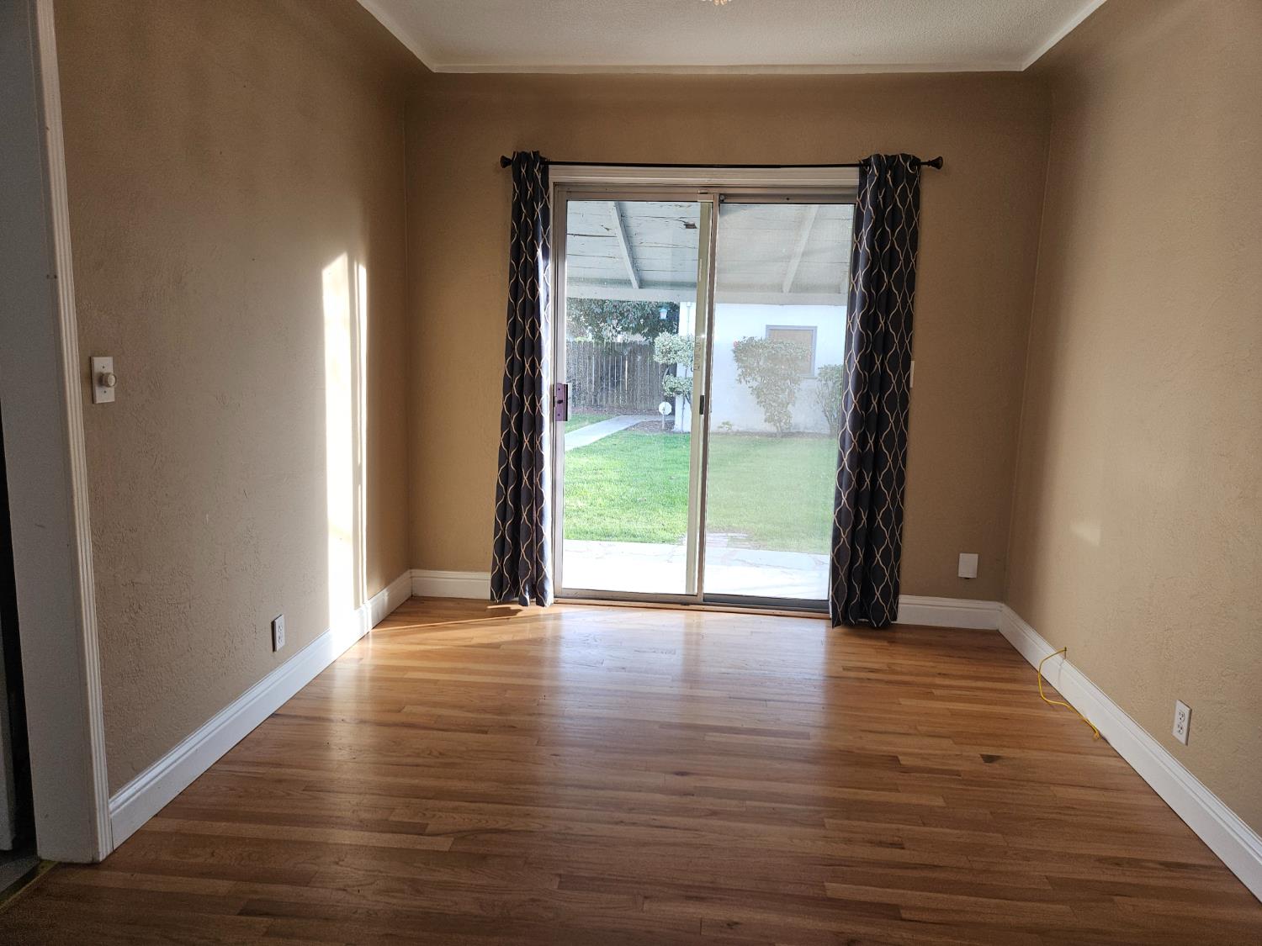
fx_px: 839
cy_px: 473
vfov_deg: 58.9
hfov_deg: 73.9
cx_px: 631
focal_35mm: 23
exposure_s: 1/60
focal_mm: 5.4
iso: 40
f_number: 1.8
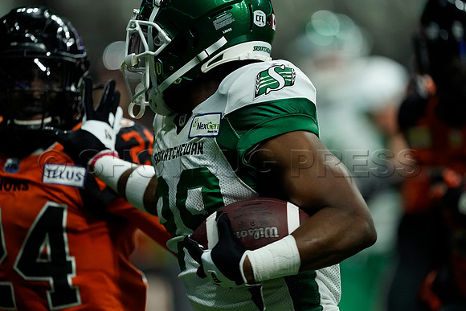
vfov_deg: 2.3
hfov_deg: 3.4
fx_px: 7768
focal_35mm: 600
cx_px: 233
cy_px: 156
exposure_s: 1/2500
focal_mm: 600
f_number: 4
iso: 5000
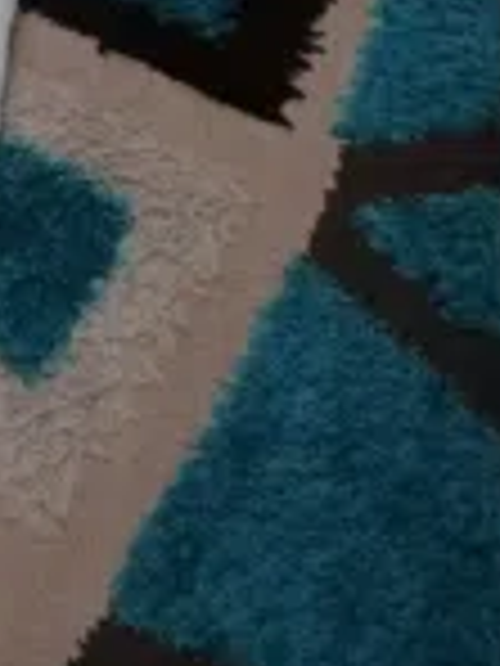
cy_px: -202
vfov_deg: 23.5
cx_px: -122
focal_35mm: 73
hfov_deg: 18.9
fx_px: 1406
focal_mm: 4.75
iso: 500
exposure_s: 1/100
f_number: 1.8
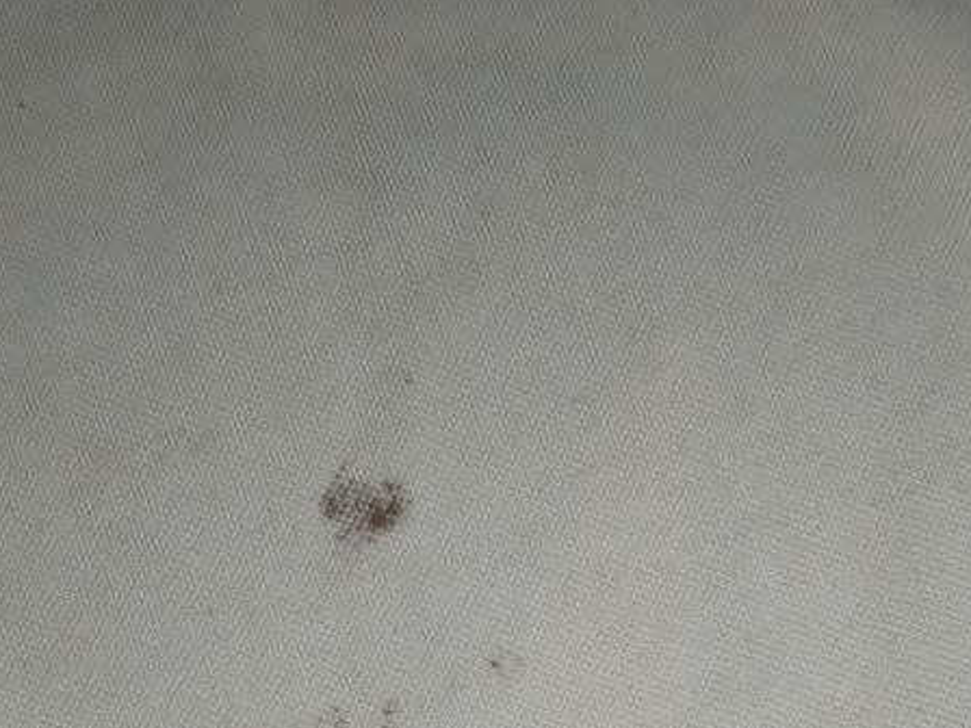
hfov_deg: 33.2
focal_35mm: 58
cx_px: 553
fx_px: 1627
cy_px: 741
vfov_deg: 24.0
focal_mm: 4.75
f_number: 1.8
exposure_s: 1/60
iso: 330
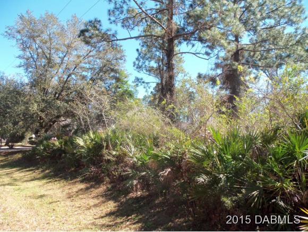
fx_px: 258
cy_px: 116
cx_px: 154
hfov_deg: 61.6
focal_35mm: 29
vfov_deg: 48.3
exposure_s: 1/250
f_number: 3.4
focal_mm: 5.2
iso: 80
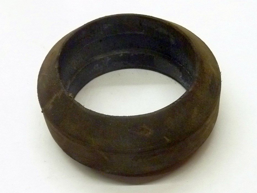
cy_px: 96
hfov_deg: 52.6
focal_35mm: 35
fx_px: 260
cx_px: 128
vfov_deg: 40.7
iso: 320
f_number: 3.5
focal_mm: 5.7
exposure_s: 1/30
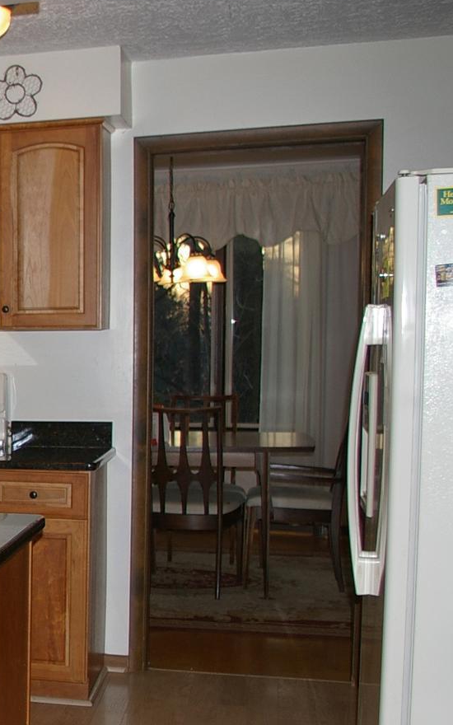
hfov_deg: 17.2
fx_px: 1264
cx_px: -324
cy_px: 469
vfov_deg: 31.8
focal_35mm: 64
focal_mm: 18
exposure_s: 1/125
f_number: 3.5
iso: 200
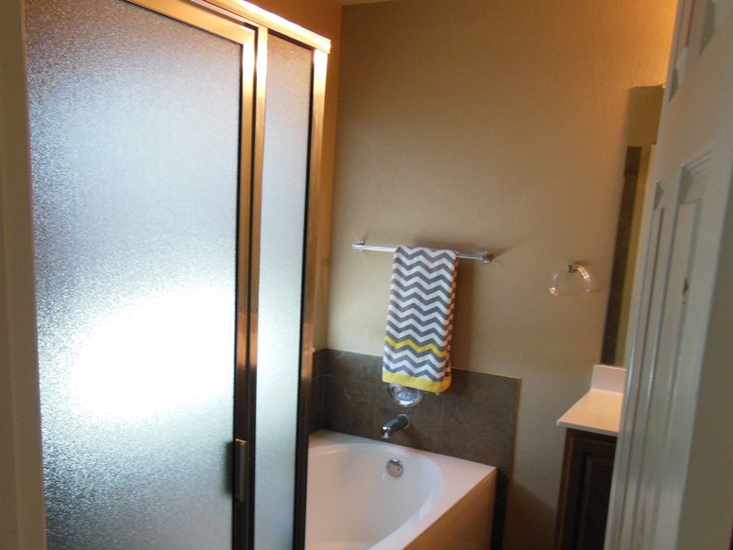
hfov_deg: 55.4
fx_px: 699
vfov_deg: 42.6
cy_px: 350
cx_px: 366
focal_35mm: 33
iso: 400
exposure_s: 1/50
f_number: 3.5
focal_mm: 4.5
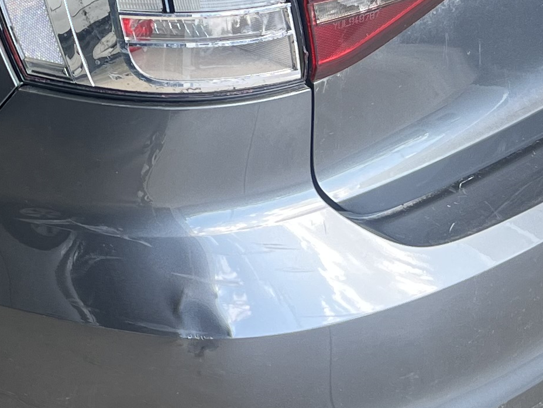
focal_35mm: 113
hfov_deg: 16.6
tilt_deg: -22.4
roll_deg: +2.0
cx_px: -129
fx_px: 1773
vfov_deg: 12.9
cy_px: -34
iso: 32
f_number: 1.5
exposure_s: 1/151
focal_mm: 5.7
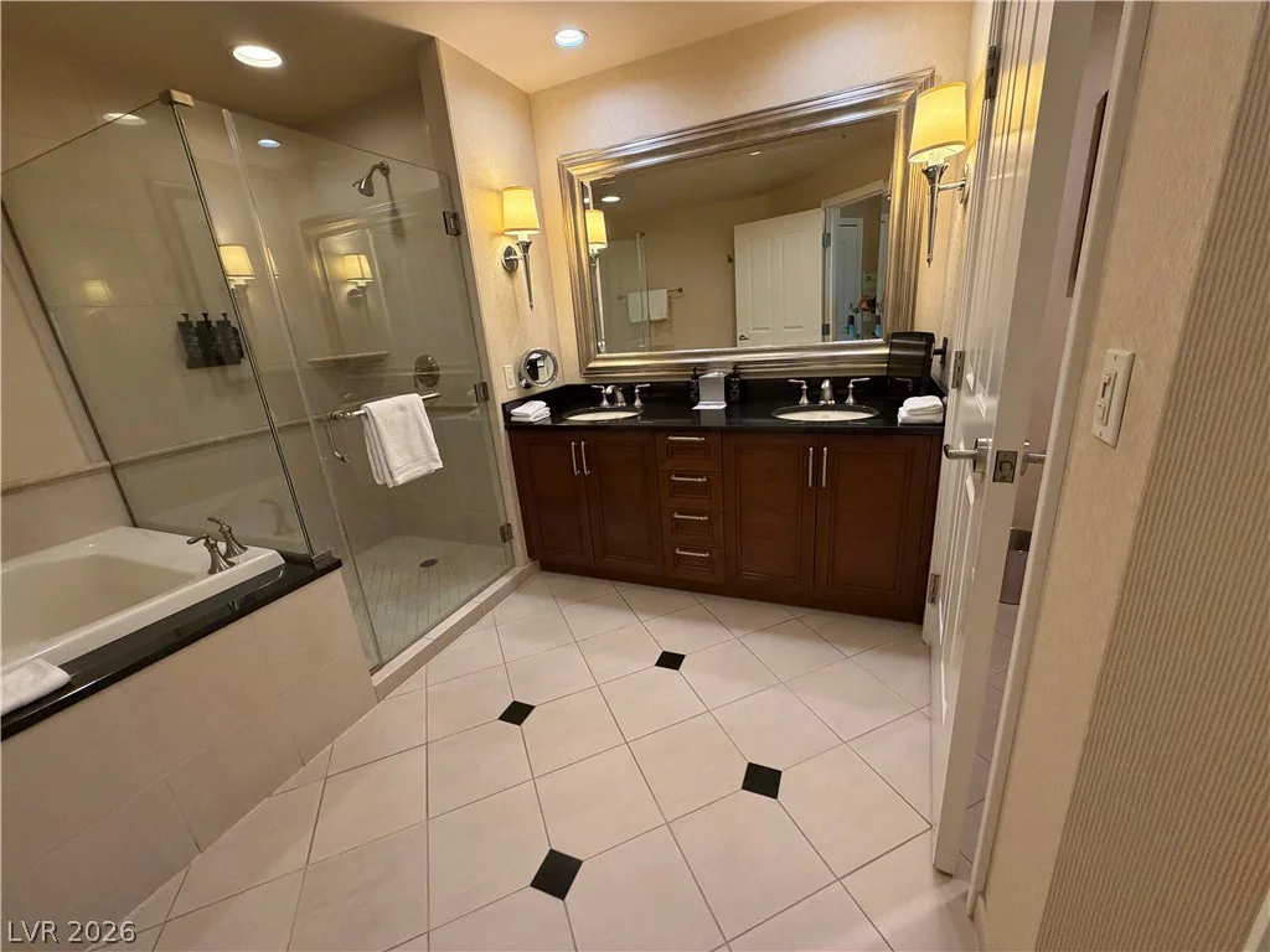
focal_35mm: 14
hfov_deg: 102.1
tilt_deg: -18.7
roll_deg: +4.5
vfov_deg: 85.7
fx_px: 514
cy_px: 476
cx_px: 635
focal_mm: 2.22
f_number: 2.2
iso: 320
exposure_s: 1/60
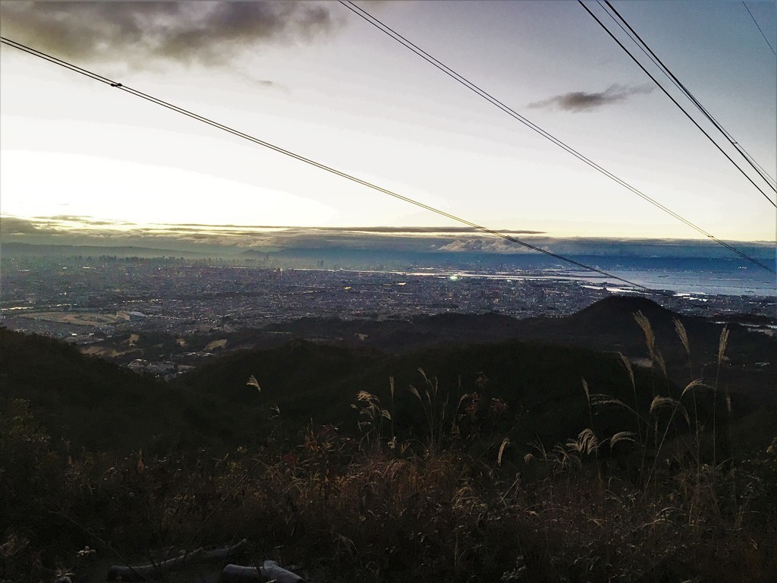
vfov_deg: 48.2
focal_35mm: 29
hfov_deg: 61.7
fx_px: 651
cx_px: 388
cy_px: 292
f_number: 2.2
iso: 40
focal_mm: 4.15
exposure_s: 1/30
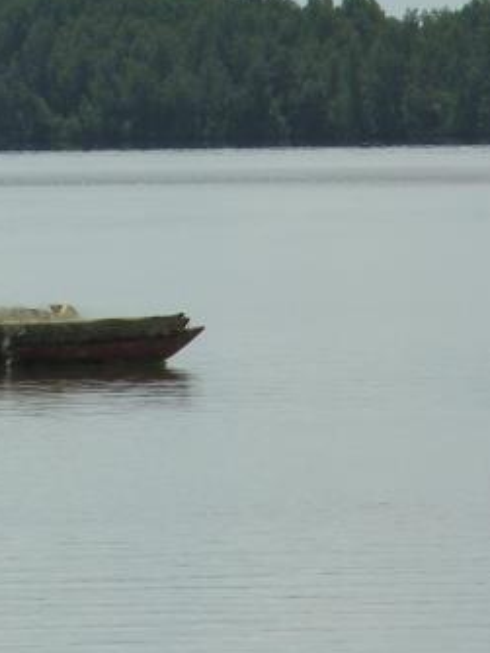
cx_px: -199
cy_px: -121
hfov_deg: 1.4
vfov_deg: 1.8
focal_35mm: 1072
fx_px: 20207
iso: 50
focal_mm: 89
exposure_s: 1/243
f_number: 7.4
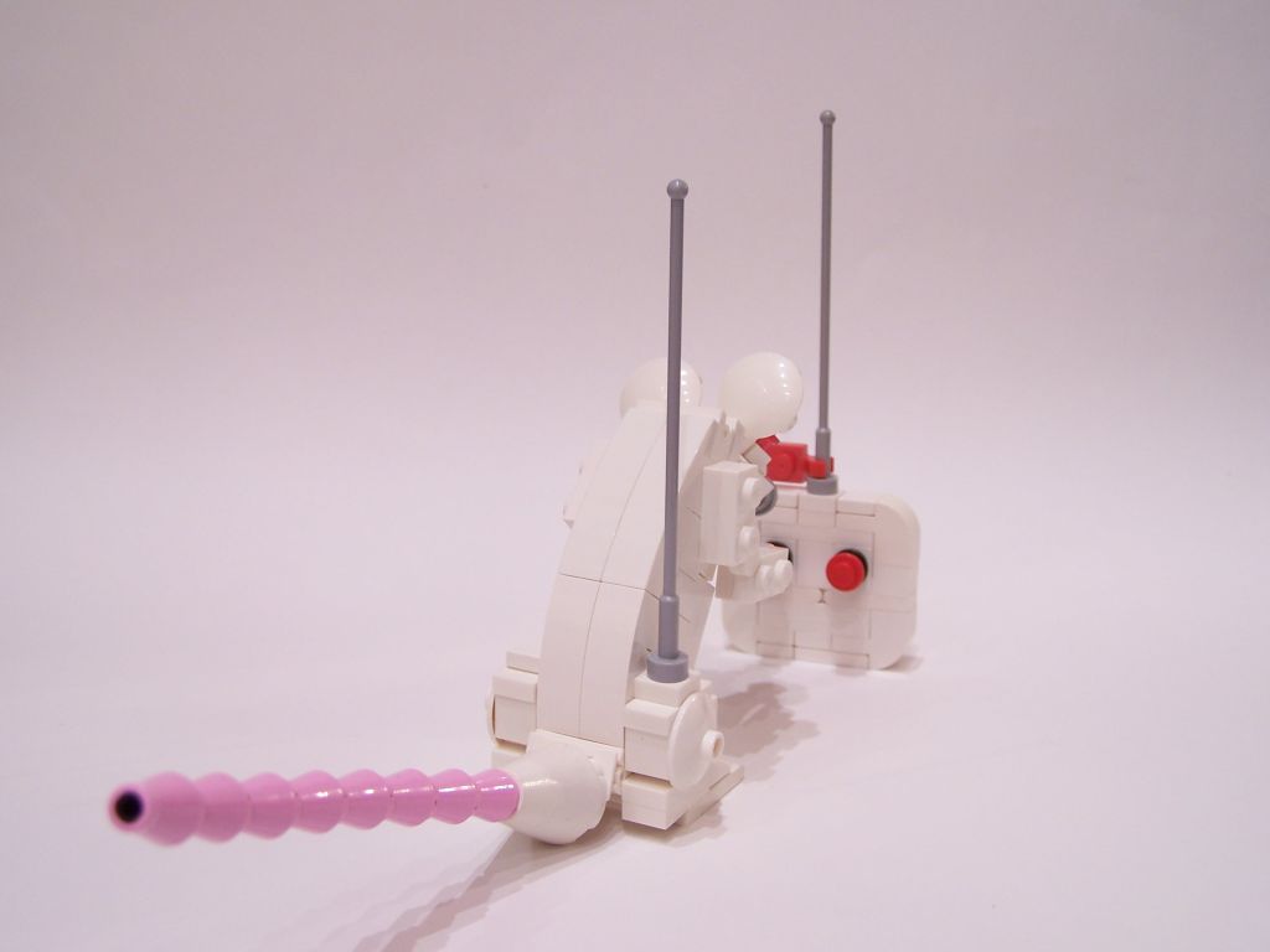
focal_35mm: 43
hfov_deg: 43.9
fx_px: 1578
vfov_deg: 33.6
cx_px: 635
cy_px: 476
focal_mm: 7.1
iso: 80
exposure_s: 1/3
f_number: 3.2
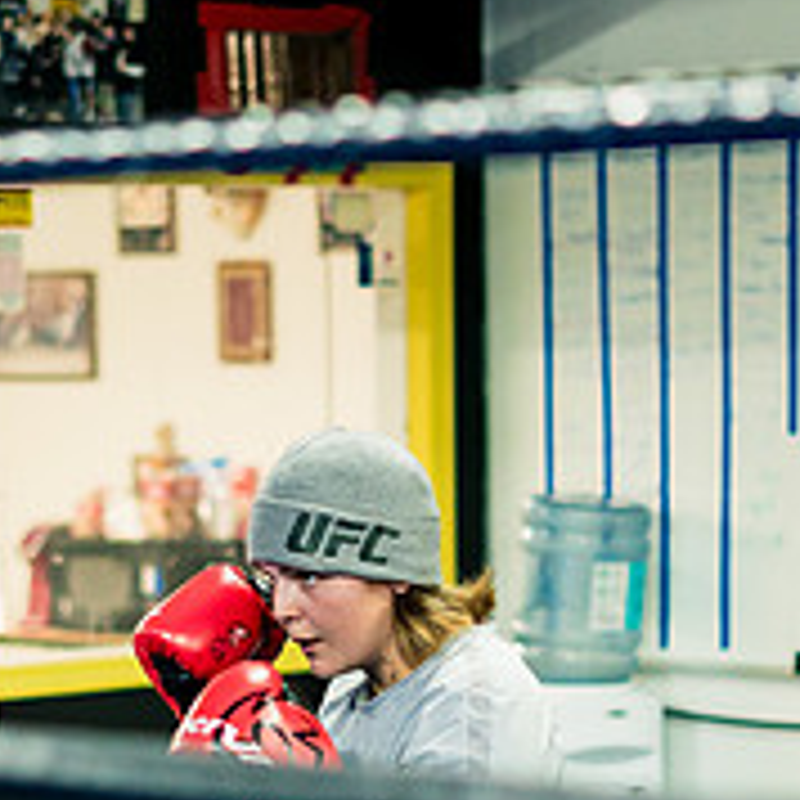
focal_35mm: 149
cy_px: 573
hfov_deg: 11.7
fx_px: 3896
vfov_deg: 11.7
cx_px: 355
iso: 2000
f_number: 1.8
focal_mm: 50
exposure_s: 1/400
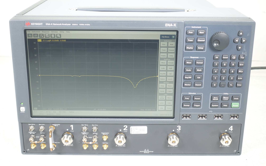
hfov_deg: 32.0
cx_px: 133
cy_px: 79
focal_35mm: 64
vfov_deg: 20.3
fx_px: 464
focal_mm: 22.77
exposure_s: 1/80
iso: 125
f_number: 3.2
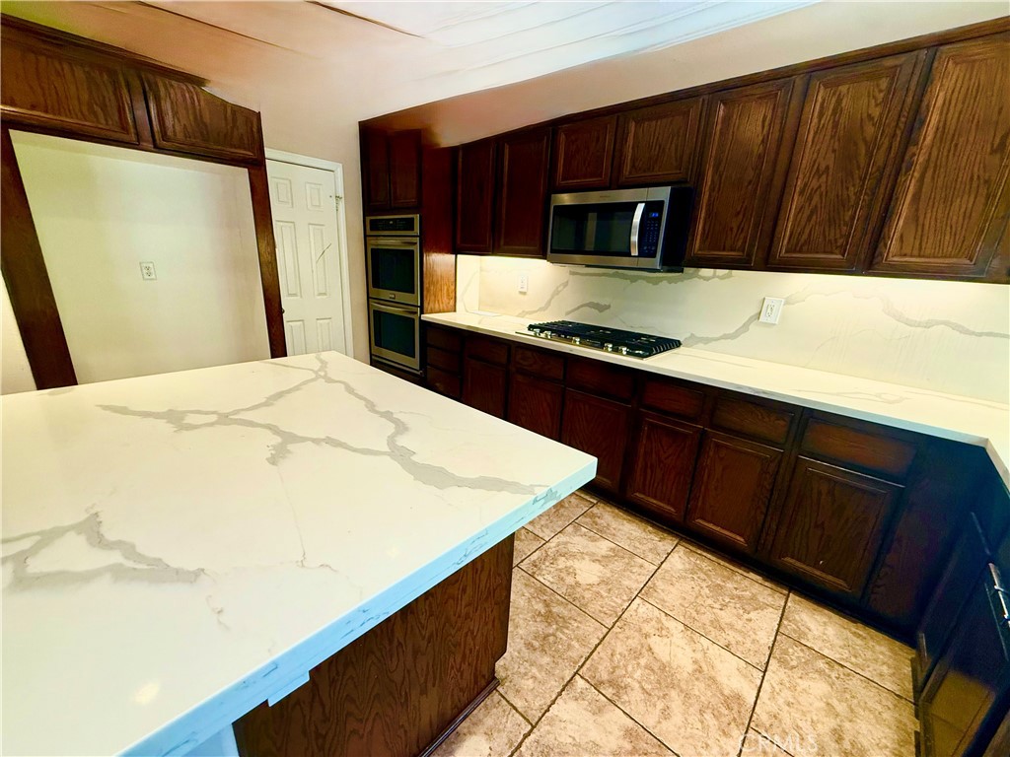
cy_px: 378
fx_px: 408
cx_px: 505
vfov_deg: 85.7
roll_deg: -2.7
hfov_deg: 102.1
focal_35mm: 14
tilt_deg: -15.8
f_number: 2.2
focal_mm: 2.22
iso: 250
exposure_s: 1/120
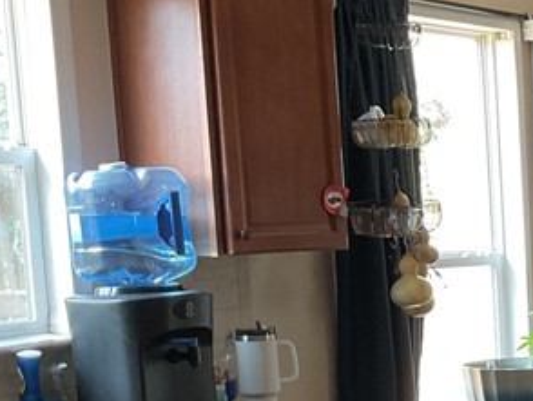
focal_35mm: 101
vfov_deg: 14.3
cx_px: 821
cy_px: 463
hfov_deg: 17.3
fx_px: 1556
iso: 125
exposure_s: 1/60
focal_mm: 3
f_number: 1.8
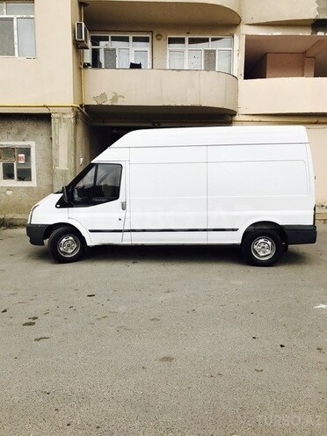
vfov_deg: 63.4
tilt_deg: -5.1
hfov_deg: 49.7
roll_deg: +0.3
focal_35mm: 28
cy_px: 218
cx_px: 164
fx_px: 353
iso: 20
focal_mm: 3.99
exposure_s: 1/380
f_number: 1.8
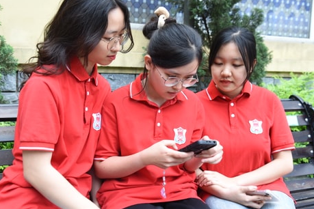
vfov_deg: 33.4
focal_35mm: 40
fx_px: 349
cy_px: 93
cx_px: 163
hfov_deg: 48.4
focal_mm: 34
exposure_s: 1/250
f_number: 4
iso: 500
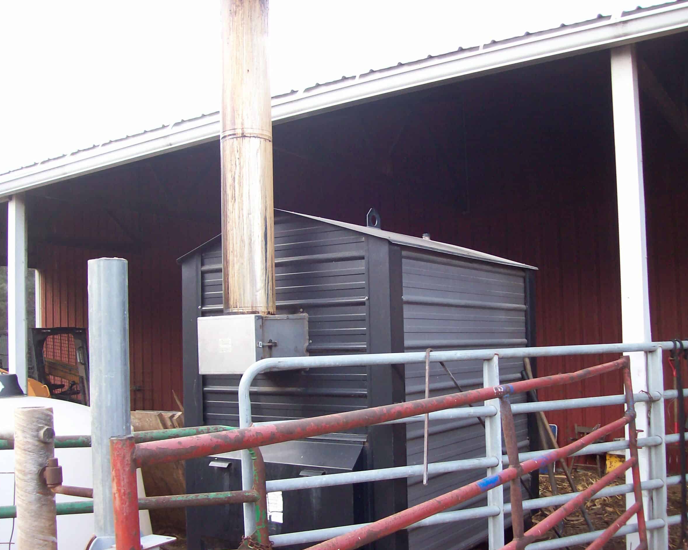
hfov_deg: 47.9
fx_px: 774
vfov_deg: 39.2
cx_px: 364
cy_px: 278
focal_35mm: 38
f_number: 2.7
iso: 80
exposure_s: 1/80.3
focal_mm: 6
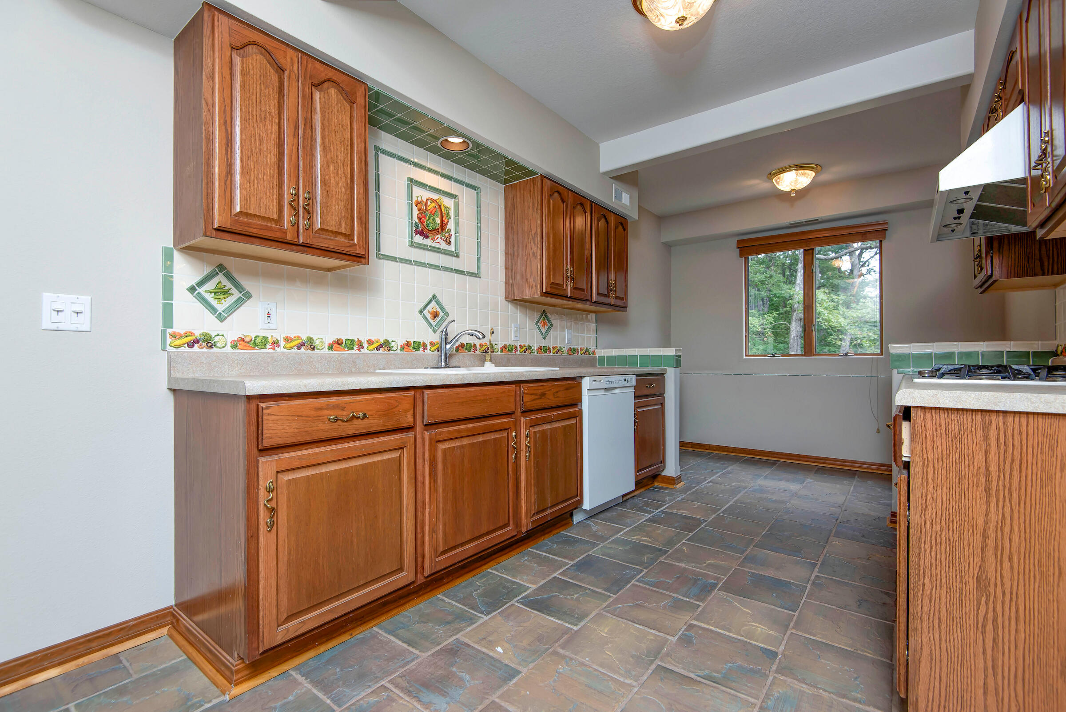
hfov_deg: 96.7
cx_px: 533
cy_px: 356
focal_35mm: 16
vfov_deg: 73.8
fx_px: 474
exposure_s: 1/80
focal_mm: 16
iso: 250
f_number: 6.3
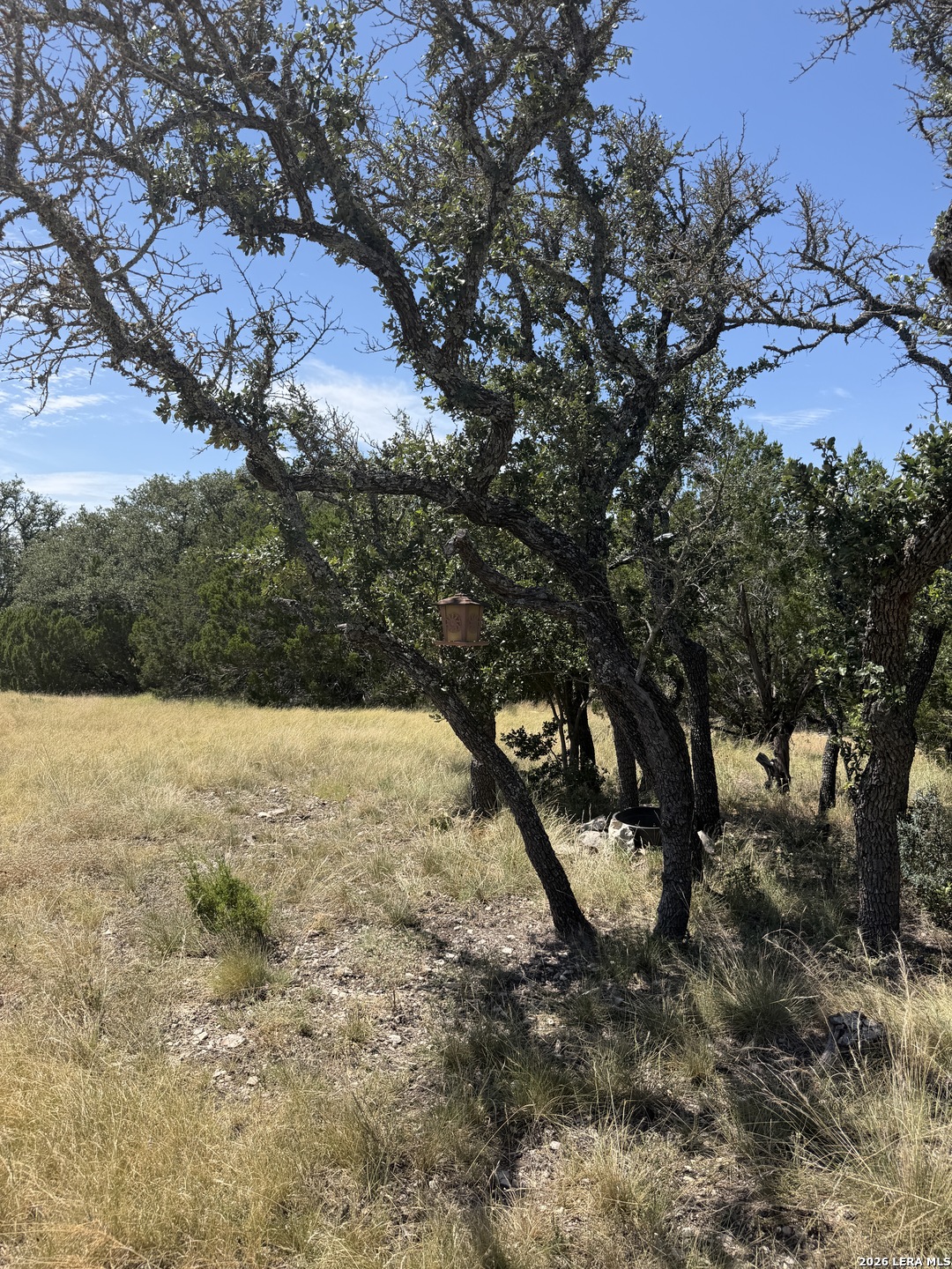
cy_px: 634
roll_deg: -1.2
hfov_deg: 56.8
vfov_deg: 71.6
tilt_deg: +1.1
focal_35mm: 24
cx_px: 476
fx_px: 880
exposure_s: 1/3145
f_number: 1.78
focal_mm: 6.76
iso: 80
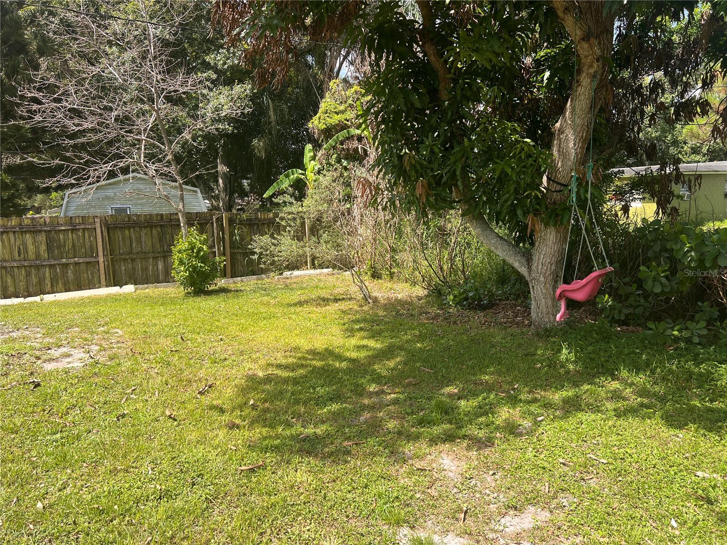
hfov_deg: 67.3
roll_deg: +1.9
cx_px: 364
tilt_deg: -7.2
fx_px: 546
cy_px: 272
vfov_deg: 53.1
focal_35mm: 26
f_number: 1.5
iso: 50
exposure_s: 1/1209
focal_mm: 5.7
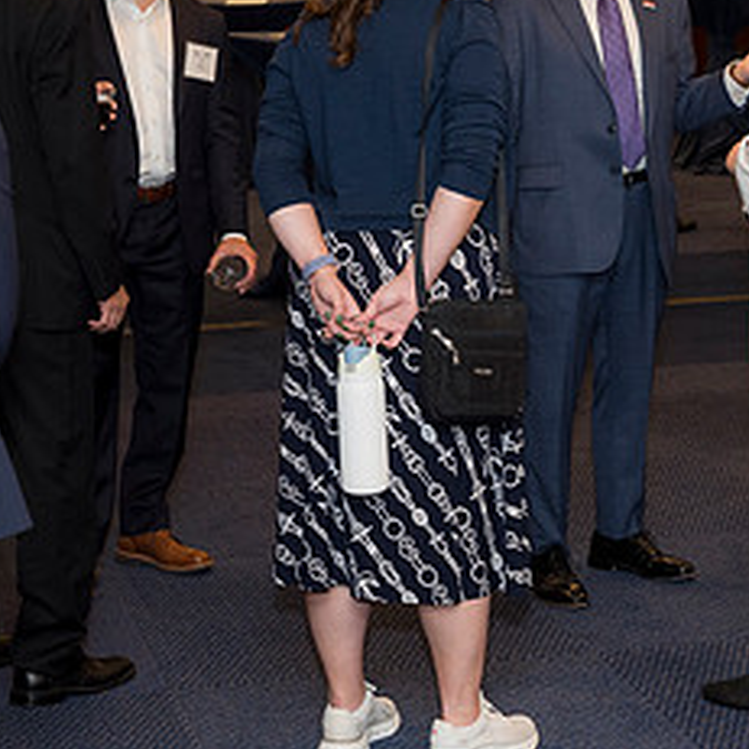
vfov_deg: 17.6
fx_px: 2399
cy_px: 160
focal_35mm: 98
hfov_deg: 17.7
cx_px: 318
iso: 800
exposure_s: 1/125
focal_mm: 46
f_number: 5
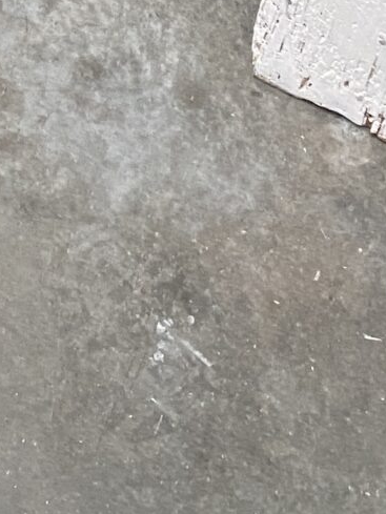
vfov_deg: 12.1
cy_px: -661
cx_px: -175
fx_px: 2021
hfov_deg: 10.6
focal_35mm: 136
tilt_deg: -42.4
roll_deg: -3.8
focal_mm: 4.25
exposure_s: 1/87
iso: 125
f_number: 1.8
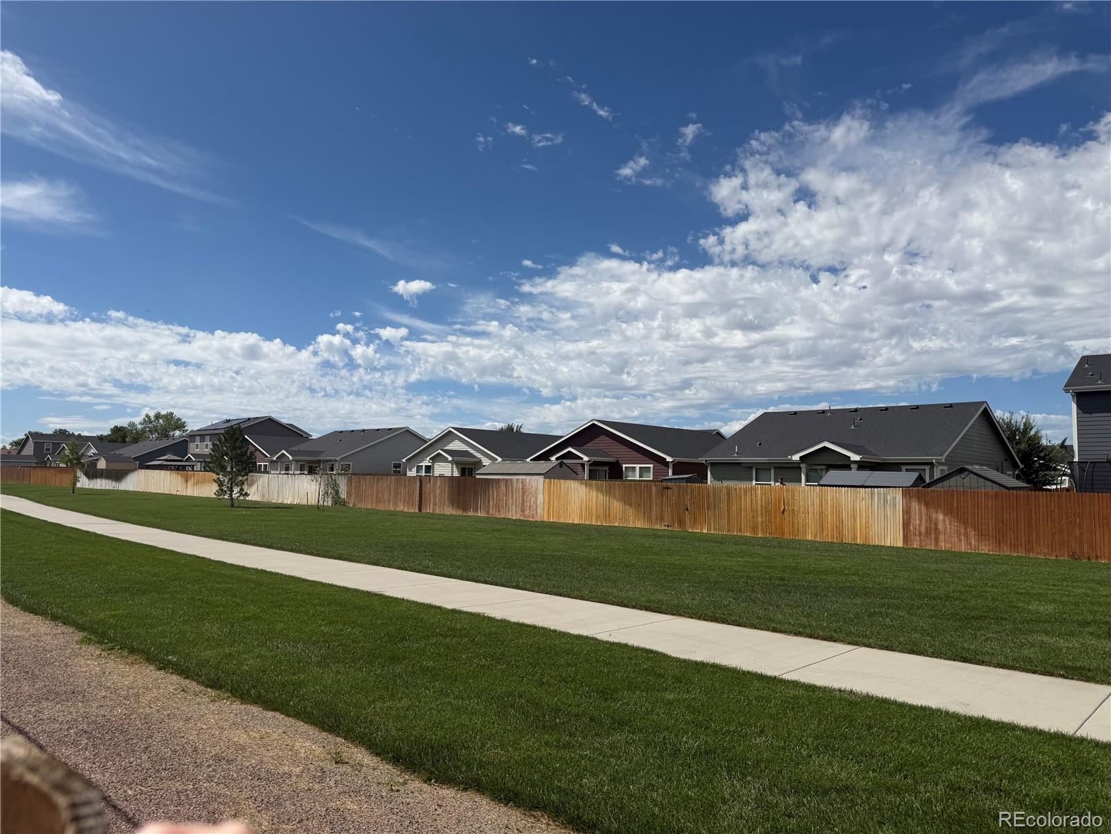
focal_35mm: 24
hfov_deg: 71.6
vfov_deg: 56.8
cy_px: 417
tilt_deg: +3.7
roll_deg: +0.6
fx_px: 770
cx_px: 556
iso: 80
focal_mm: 6.76
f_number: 1.78
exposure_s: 1/10309
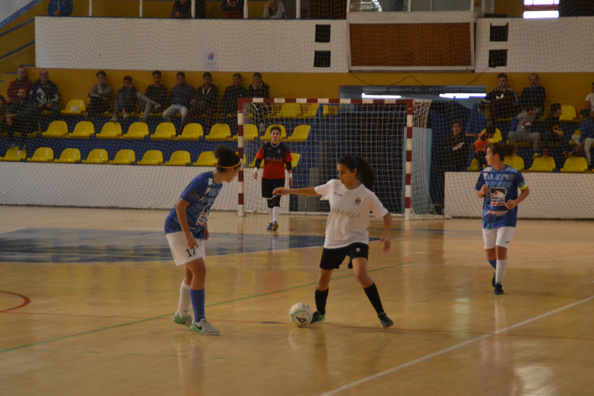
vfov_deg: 9.3
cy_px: 198
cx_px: 297
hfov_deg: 14.0
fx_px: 2425
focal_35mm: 147
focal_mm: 98
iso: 1600
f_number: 5.6
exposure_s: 1/320
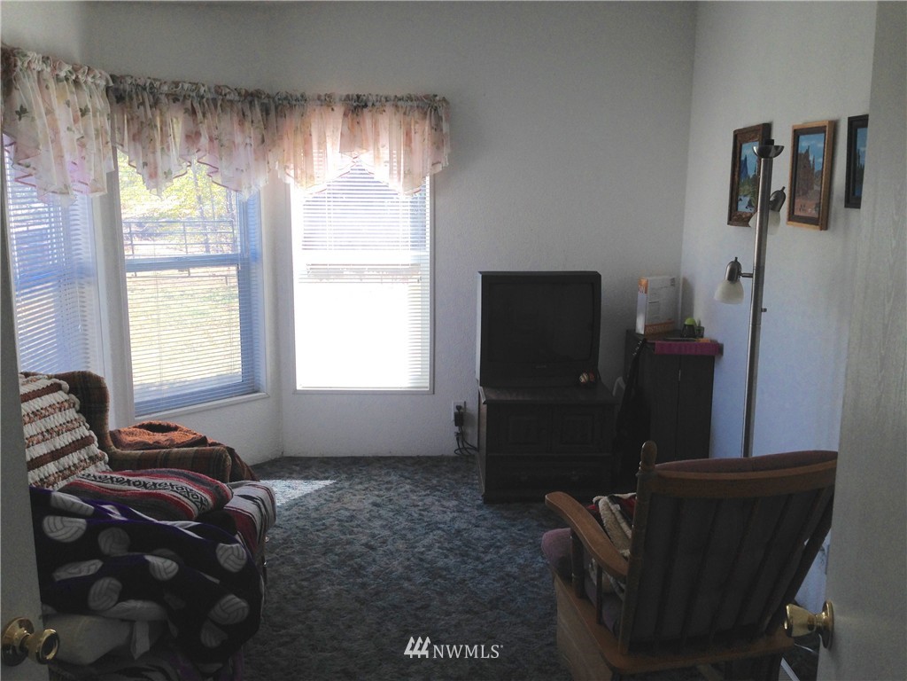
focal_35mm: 33
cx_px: 454
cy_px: 340
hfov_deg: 55.4
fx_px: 865
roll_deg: -0.1
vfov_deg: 42.9
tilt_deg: -11.8
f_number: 2.4
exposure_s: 1/147
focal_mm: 4.12
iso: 50
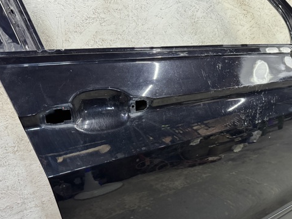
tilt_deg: -29.6
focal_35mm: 32
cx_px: 162
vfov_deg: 43.8
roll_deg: -5.1
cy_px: 136
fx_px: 270
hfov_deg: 56.7
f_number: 1.78
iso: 800
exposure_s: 1/60
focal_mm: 6.76
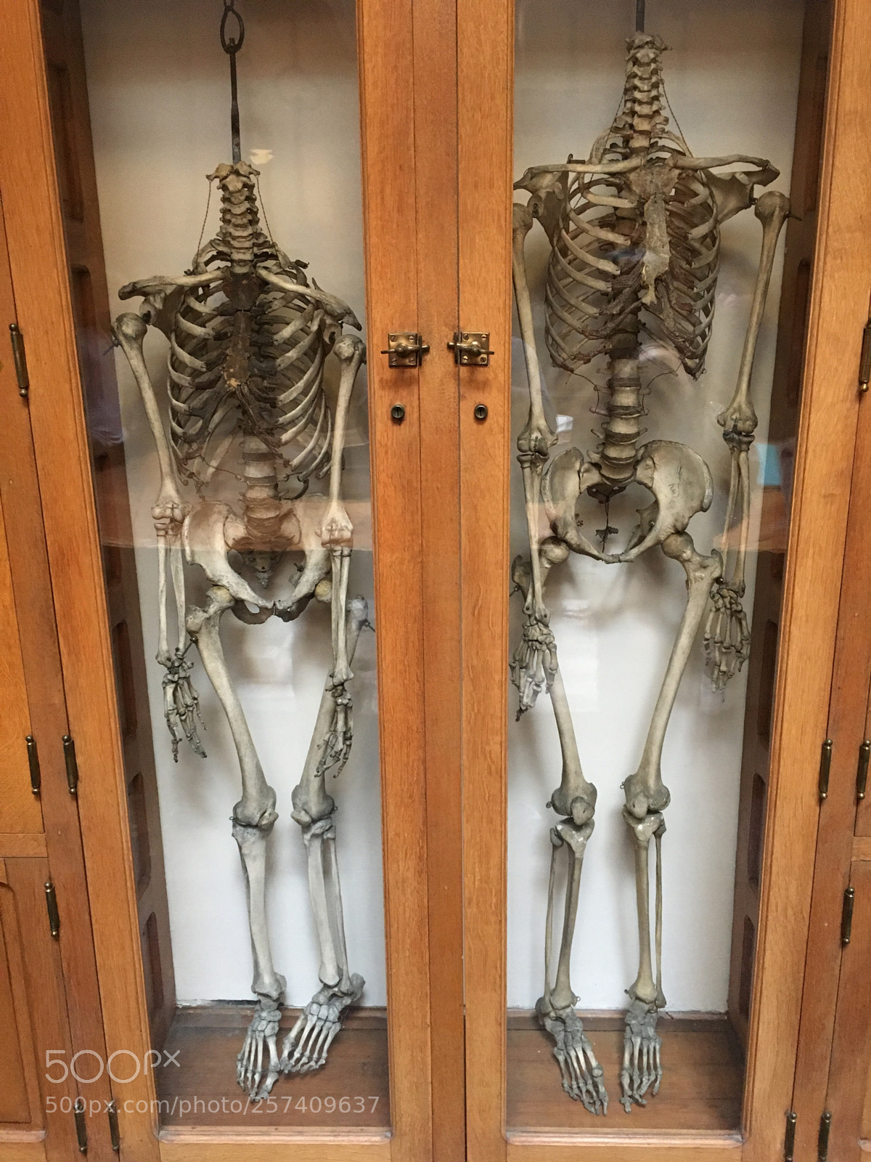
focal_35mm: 29
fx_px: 973
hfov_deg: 48.2
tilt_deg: -13.7
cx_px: 436
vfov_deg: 61.7
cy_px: 581
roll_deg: +1.7
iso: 200
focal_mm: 4.15
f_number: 2.2
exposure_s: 1/30
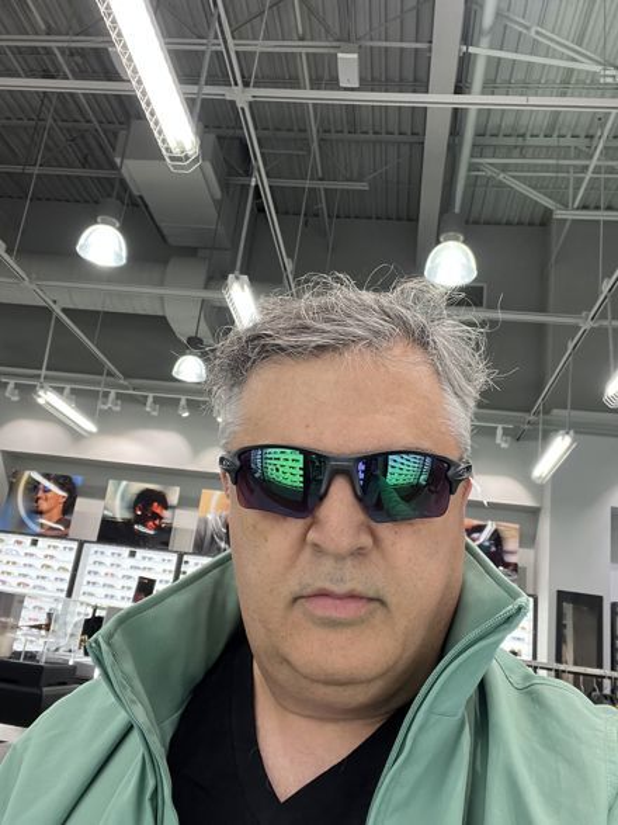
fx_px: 714
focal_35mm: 30
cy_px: 412
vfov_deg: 60.0
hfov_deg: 46.8
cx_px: 309
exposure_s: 1/60
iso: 125
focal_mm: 2.71
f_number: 2.2
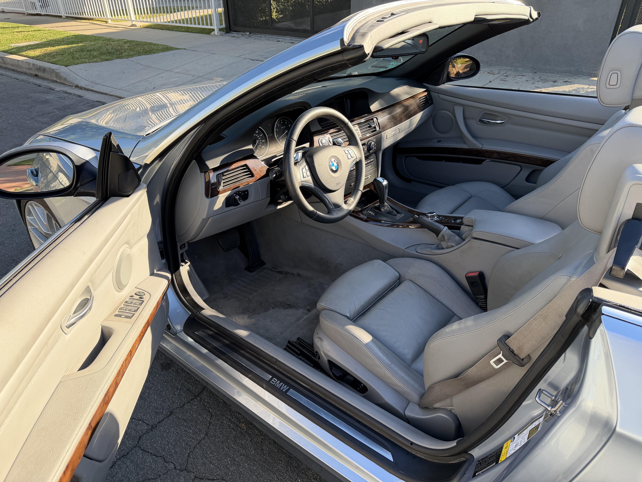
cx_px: 321
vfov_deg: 56.8
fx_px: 445
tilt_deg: -33.2
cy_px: 241
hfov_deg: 71.6
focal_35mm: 24
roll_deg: +1.5
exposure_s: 1/689
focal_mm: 6.76
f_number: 1.78
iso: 100
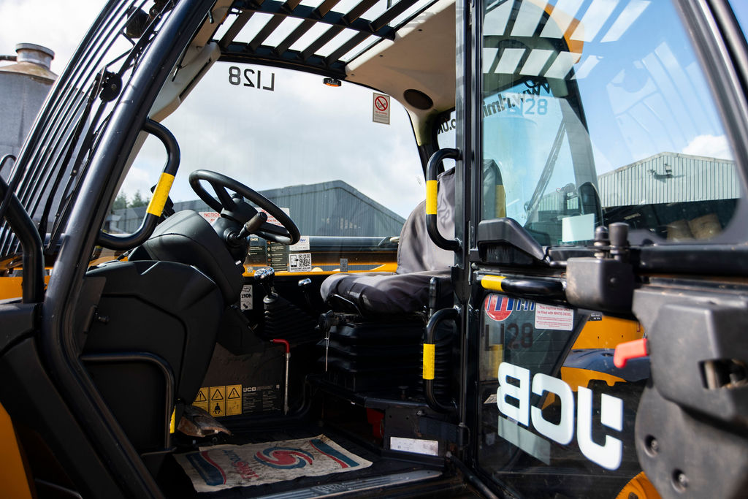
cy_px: 250
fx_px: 540
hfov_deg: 69.4
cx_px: 374
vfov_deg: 49.6
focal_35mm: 26
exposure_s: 1/640
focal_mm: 26
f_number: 5
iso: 250
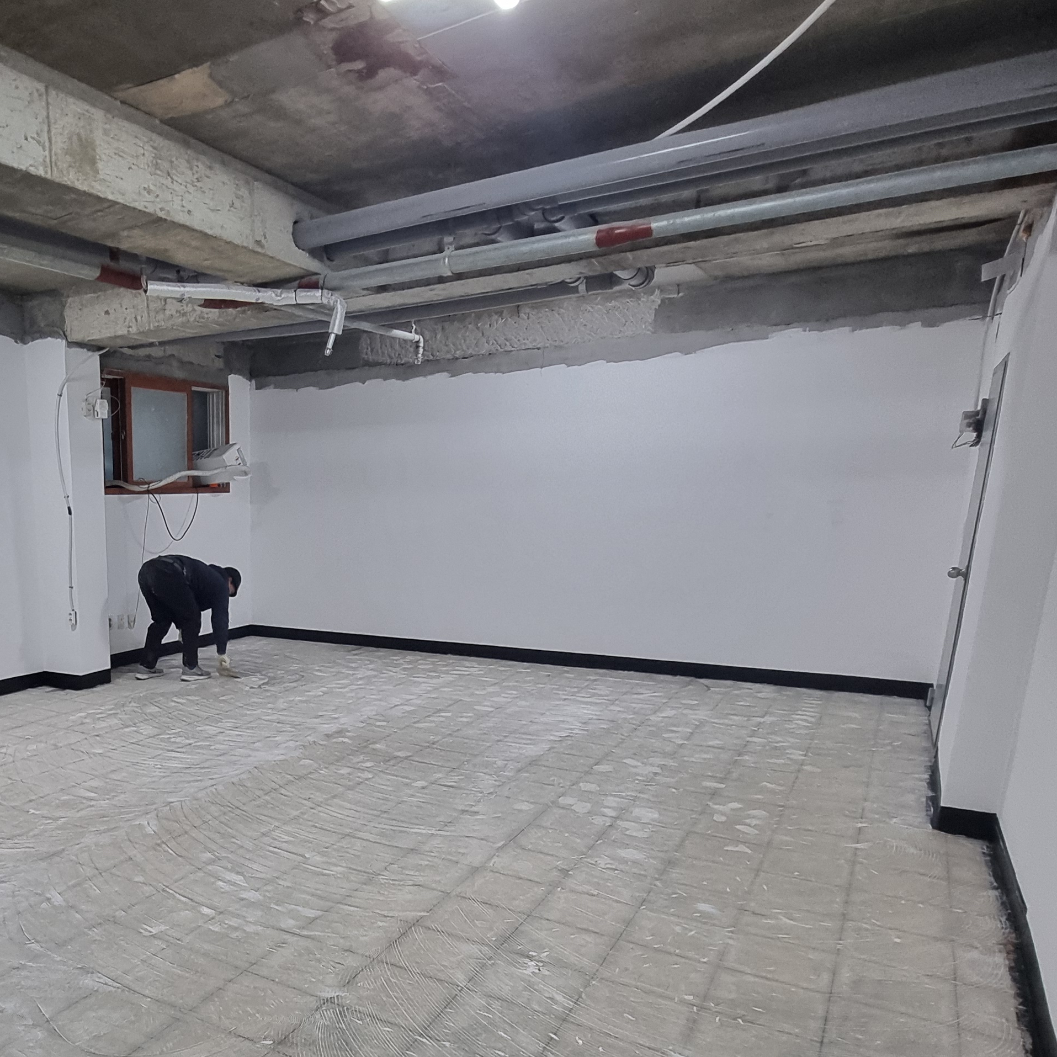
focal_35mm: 24
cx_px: 218
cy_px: 695
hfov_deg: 60.1
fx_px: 829
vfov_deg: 63.6
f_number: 2.2
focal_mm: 2.2
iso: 400
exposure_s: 1/60
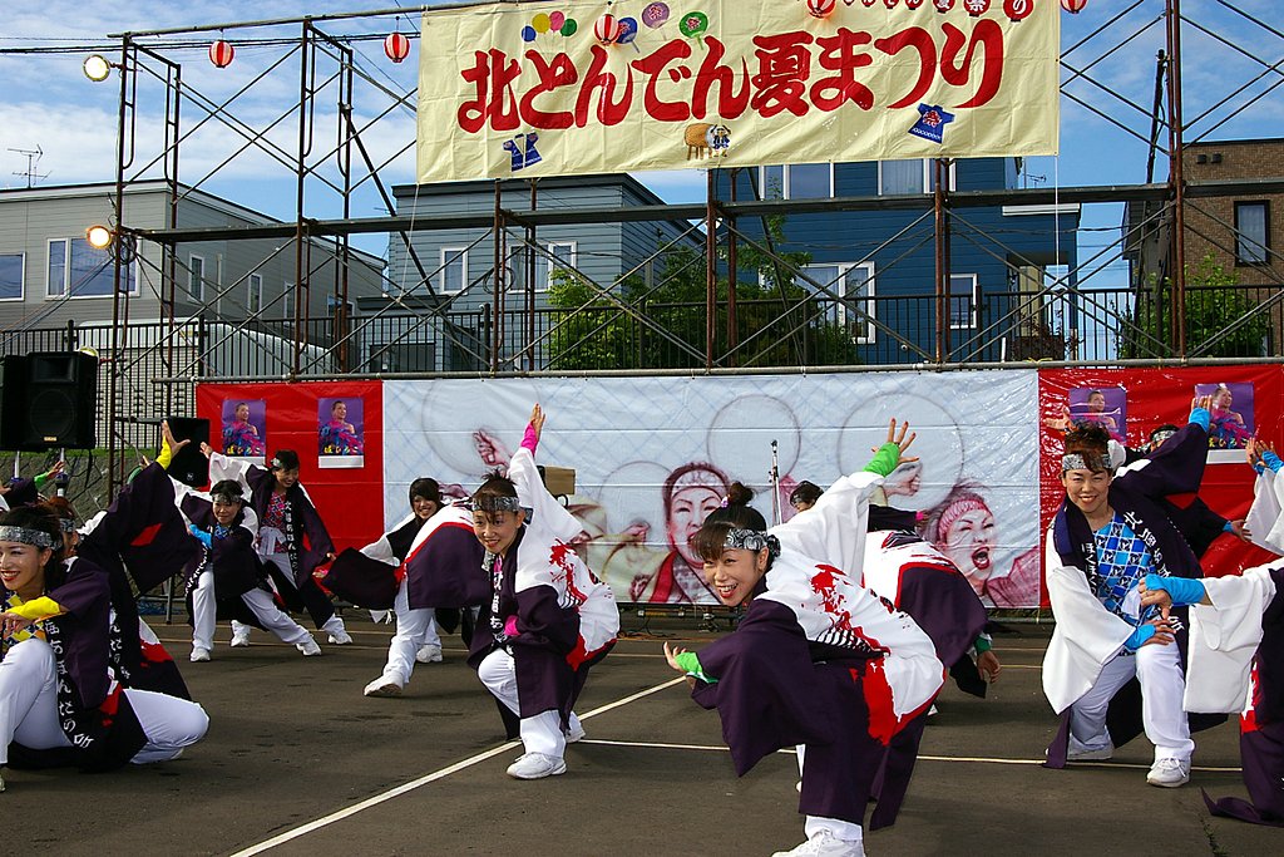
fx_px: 1498
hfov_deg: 46.4
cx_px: 642
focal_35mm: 42
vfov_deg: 31.9
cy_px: 428
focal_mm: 28
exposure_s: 1/180
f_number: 11
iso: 200
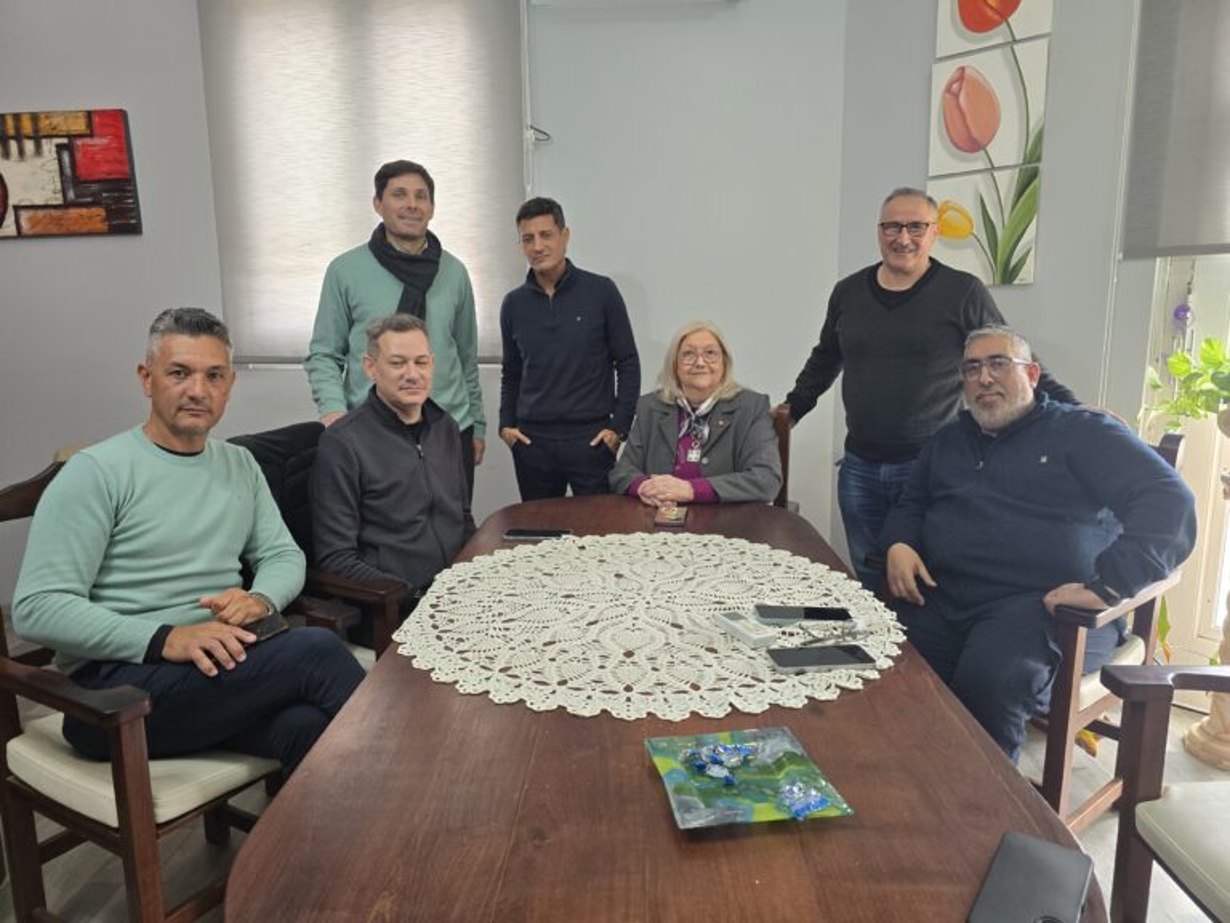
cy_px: 462
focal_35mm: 23
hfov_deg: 73.9
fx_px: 817
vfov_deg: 58.9
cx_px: 615
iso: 250
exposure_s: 1/100
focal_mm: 6.3
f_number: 1.7
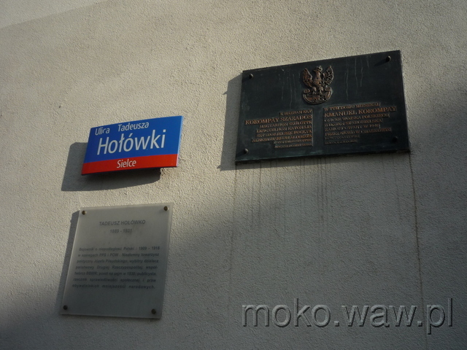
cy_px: 175
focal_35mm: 32
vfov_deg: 44.2
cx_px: 234
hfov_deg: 56.8
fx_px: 432
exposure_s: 1/400
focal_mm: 5.2
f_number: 5.6
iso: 100
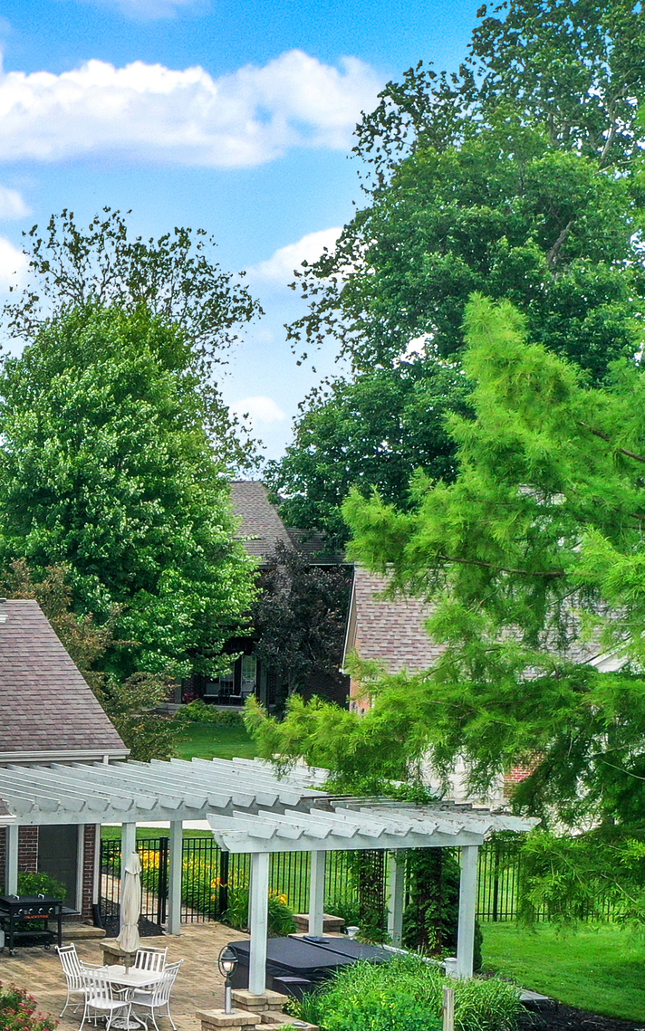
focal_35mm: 77
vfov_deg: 26.2
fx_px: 2165
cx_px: -360
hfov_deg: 15.5
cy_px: 854
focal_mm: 10.26
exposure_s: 1/200
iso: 100
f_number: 4.5
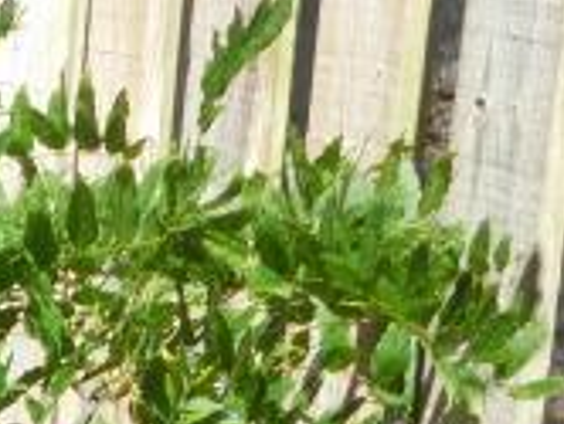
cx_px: -846
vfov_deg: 6.5
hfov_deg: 8.1
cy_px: 865
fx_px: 3622
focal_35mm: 222
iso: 125
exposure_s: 1/500
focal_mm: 6.3
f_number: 3.5
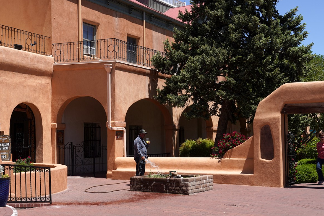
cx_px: 136
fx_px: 522
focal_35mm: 58
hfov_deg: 34.4
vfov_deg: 23.4
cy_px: 87
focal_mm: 34
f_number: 13
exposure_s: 1/160
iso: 100
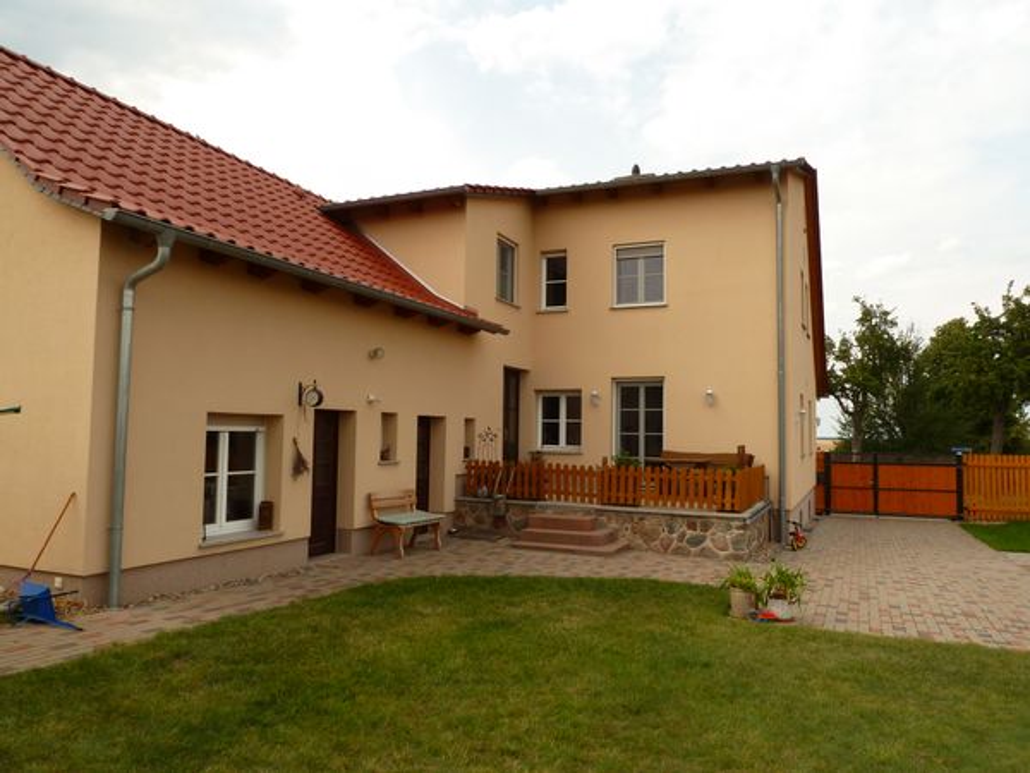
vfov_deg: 54.9
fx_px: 744
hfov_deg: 69.4
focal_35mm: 25
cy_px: 386
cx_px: 515
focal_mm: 4.1
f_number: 4
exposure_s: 1/400
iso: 80
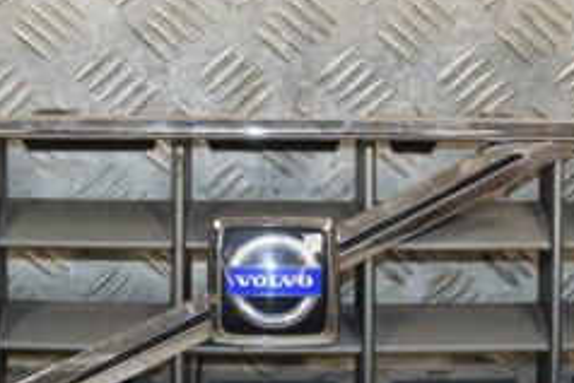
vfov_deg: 10.4
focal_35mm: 132
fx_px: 2110
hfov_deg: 15.5
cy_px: 217
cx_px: 273
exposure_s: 1/200
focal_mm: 35
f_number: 5
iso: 800
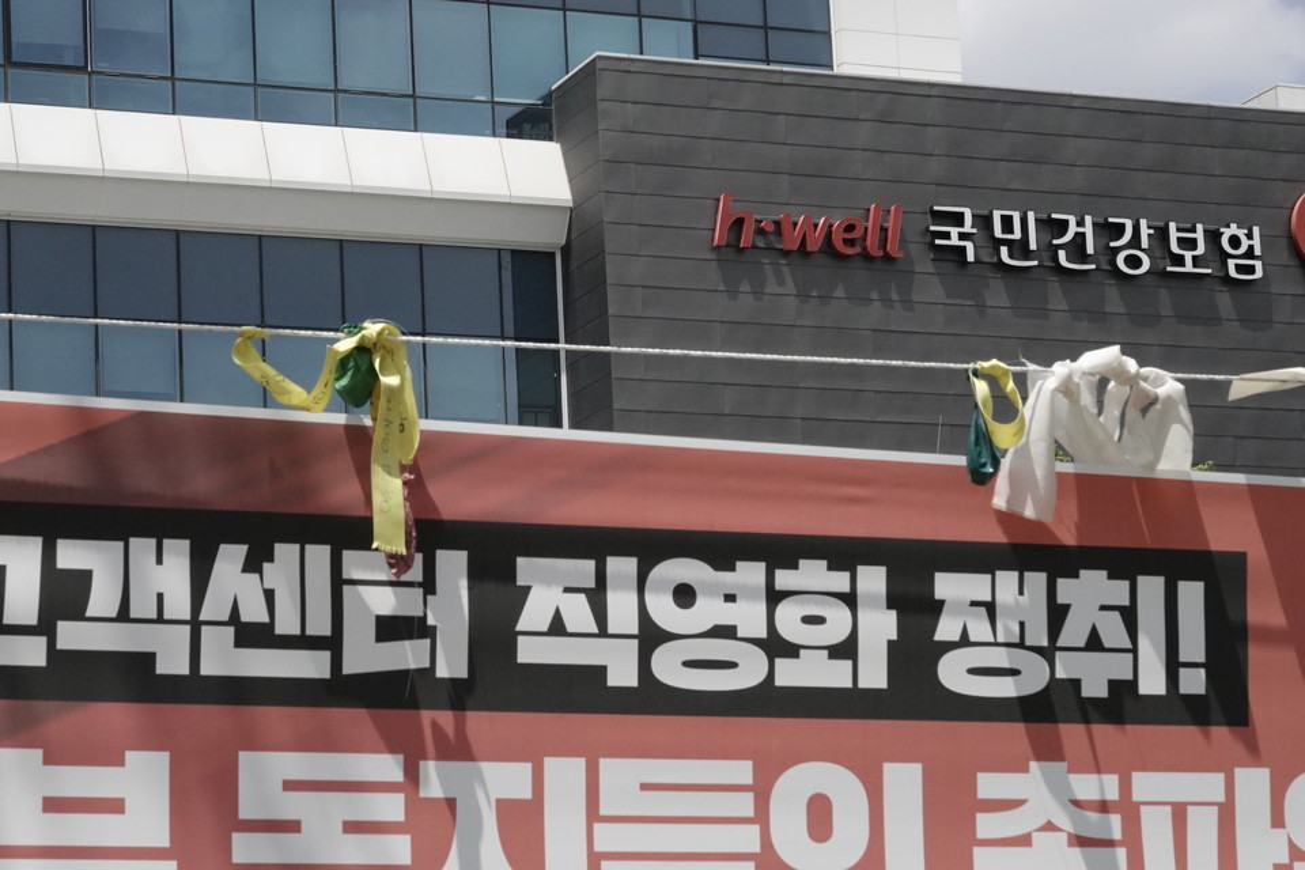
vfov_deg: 12.6
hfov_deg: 18.8
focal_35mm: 109
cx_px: 652
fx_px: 3951
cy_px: 435
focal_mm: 39.61
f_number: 11
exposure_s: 1/1600
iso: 1250
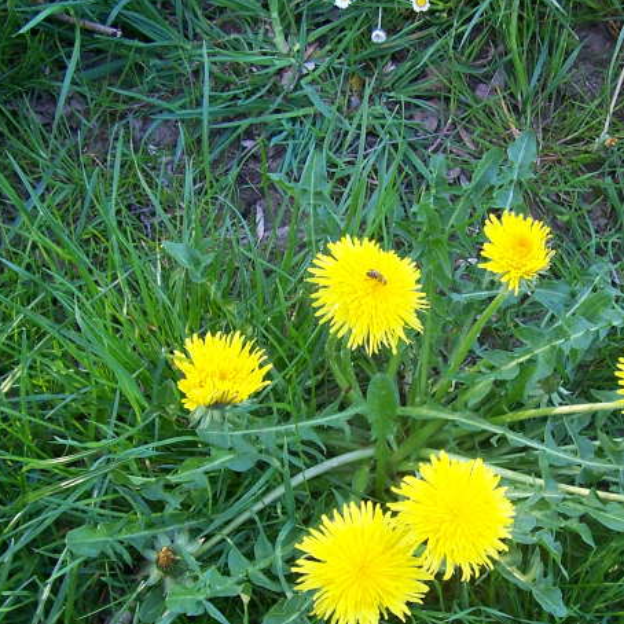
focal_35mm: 53
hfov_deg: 31.9
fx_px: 1081
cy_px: 408
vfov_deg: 32.0
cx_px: 426
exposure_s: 1/60
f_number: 2.7
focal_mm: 5.6
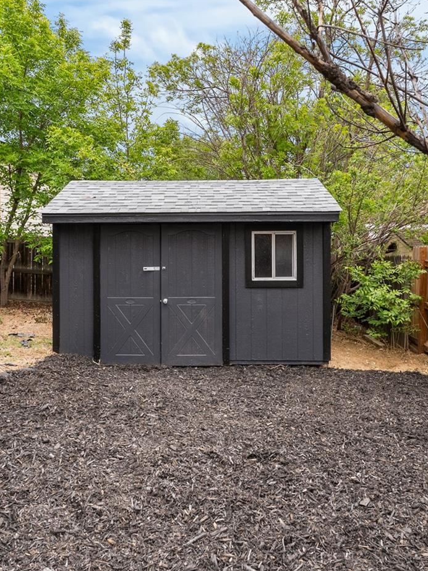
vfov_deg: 58.5
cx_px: 207
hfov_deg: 45.6
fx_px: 508
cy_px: 252
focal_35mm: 31
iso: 200
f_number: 8
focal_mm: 18.5
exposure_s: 1/40
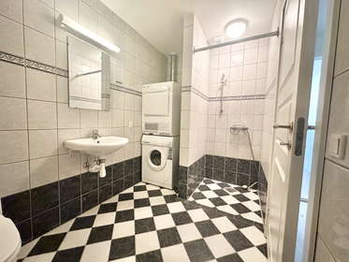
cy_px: 131
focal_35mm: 14
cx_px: 174
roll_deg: -1.8
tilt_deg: -4.6
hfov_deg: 102.0
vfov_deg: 85.7
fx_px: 141
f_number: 2.2
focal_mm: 2.22
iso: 1250
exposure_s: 1/50
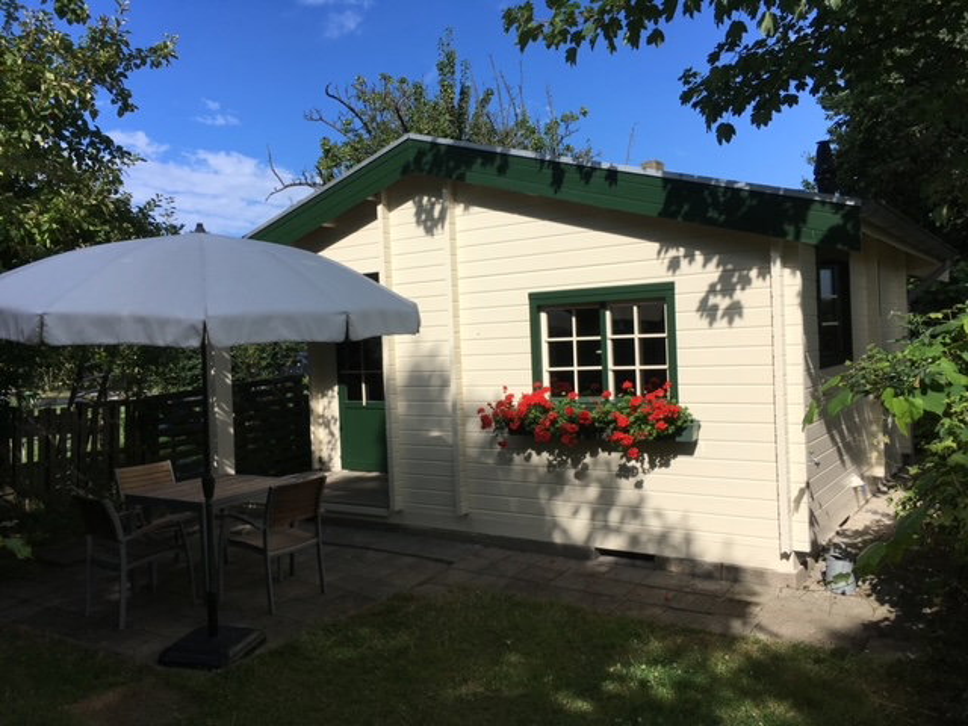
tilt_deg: -2.6
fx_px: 811
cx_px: 484
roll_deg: +1.7
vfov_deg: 48.2
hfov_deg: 61.7
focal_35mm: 29
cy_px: 363
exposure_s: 1/2331
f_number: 2.2
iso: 25
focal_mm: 4.15
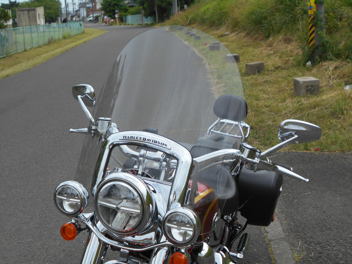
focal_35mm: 58
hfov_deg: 33.2
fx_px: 590
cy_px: 132
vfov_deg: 25.2
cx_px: 176
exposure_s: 1/320
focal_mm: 10
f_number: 4.9
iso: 80
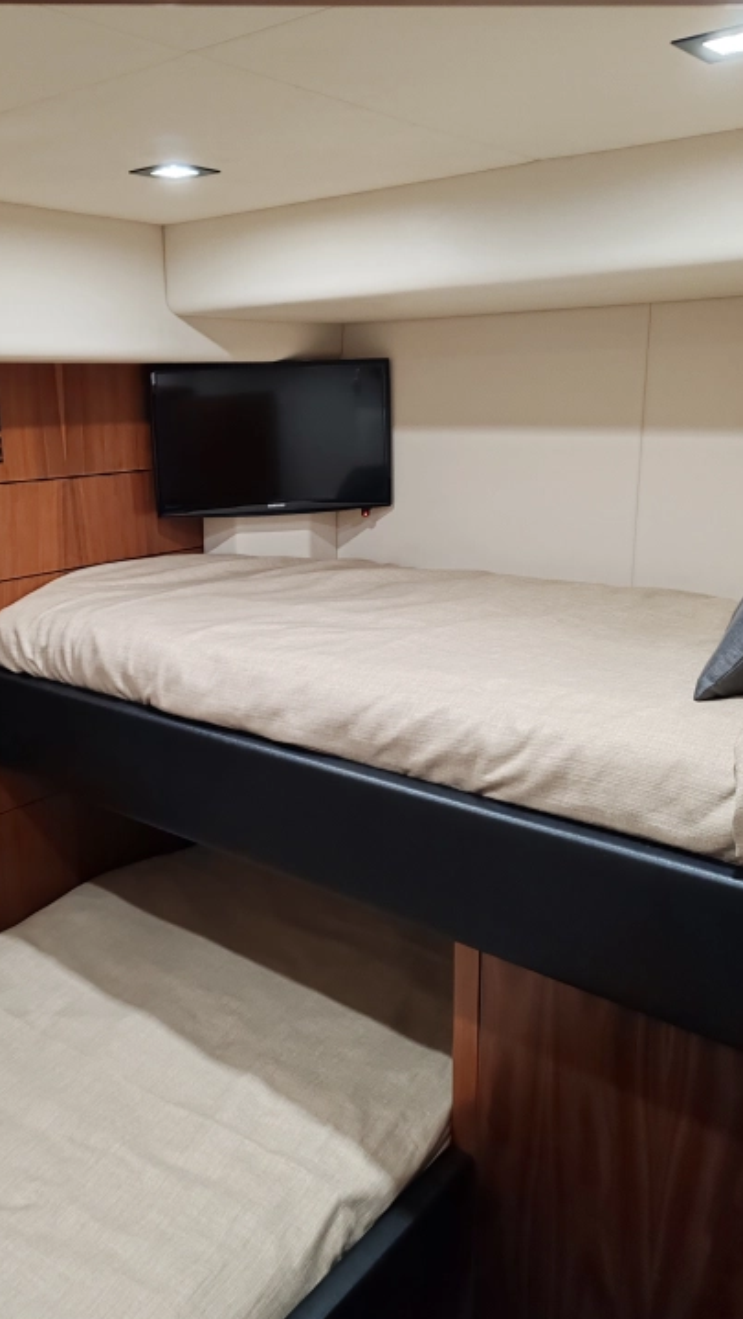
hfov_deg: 38.8
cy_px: 655
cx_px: 286
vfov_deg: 64.3
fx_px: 1050
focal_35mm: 30
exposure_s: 1/50
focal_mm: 6.12
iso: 1600
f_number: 1.9
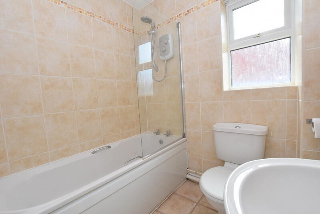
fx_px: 133
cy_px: 107
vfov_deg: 77.4
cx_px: 160
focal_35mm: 15
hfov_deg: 100.3
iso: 800
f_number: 7.1
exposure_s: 1/200
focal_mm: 10
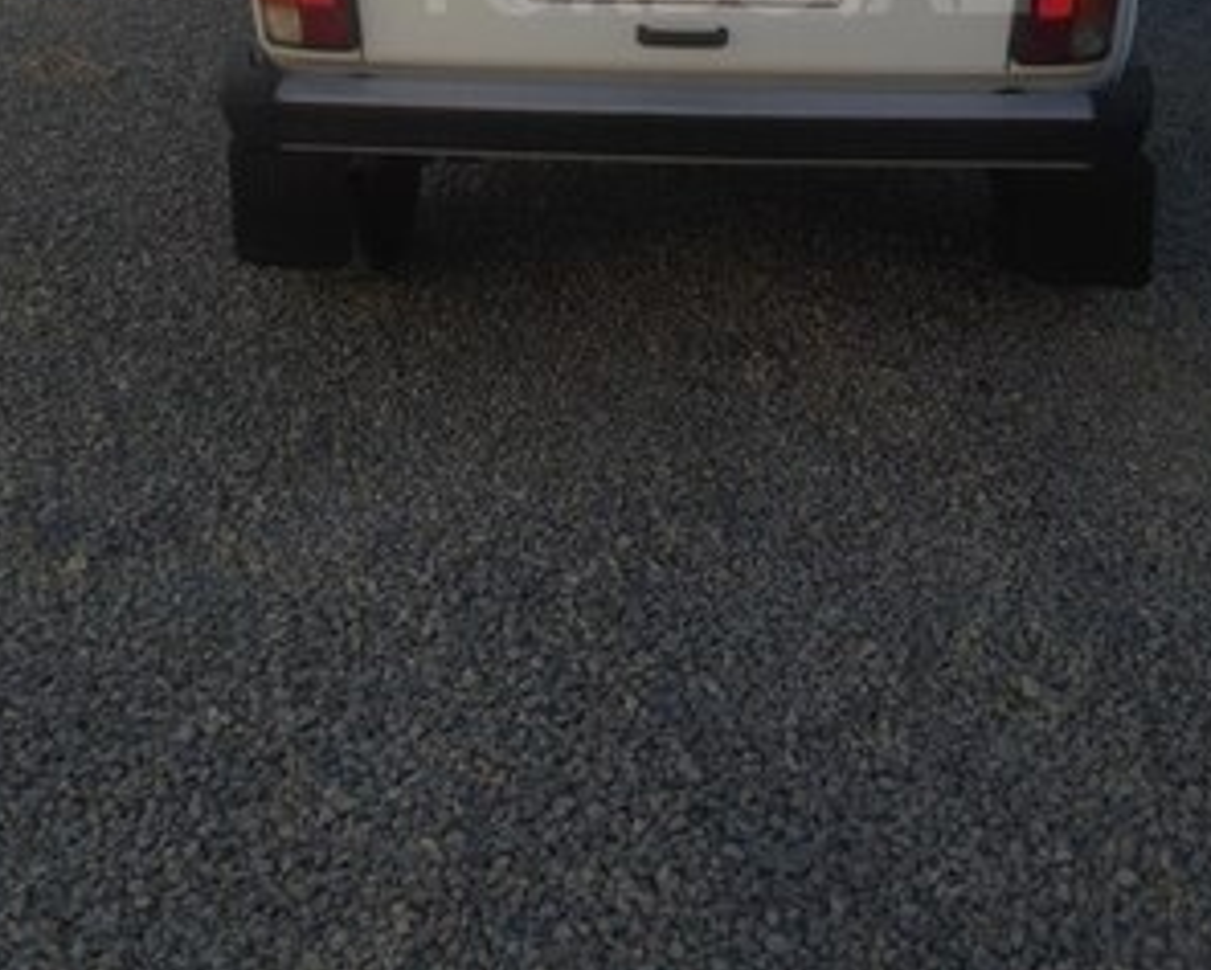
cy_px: -33
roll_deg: -0.8
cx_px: 716
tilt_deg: -11.3
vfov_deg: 26.4
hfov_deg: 34.6
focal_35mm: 54
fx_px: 1936
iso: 50
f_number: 2.4
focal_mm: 4.12
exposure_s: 1/1106
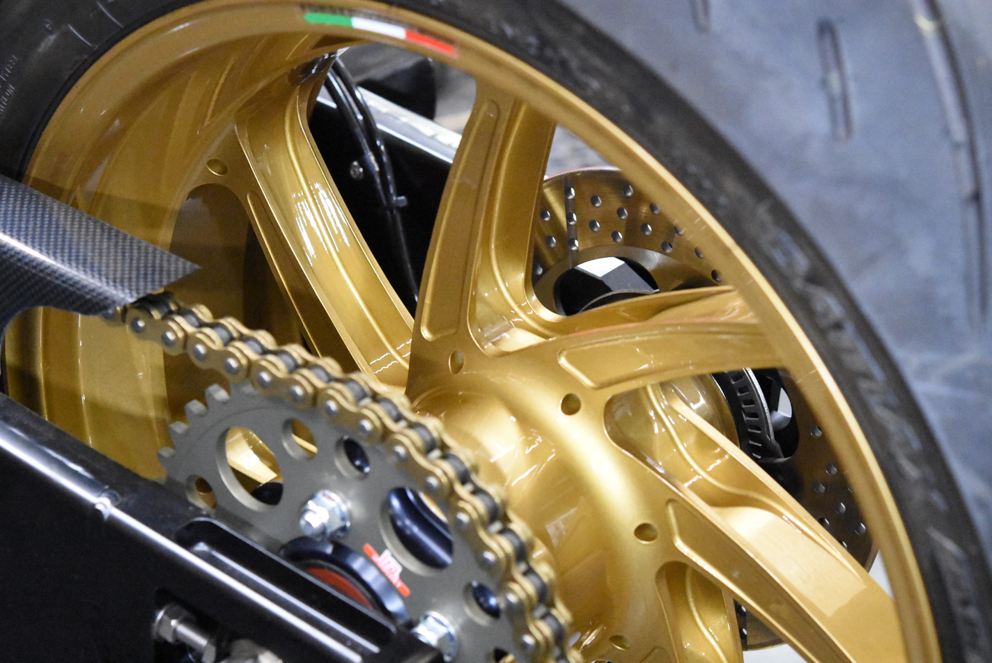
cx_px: 496
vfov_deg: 15.2
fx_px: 2482
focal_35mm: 90
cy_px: 332
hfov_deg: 22.6
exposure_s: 1/100
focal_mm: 60
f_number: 5.6
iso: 14400
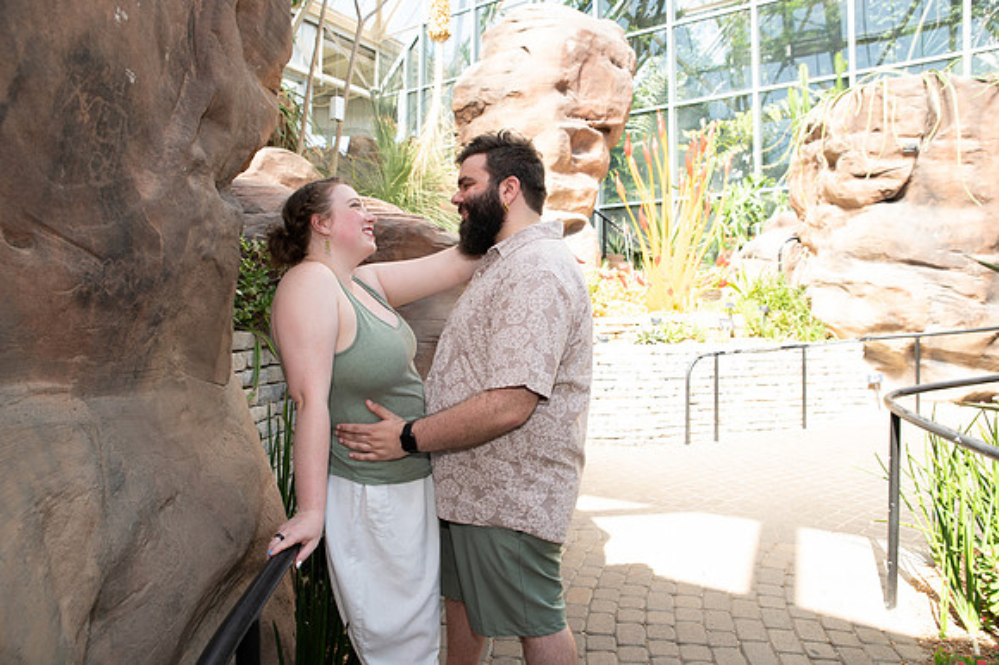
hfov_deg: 73.8
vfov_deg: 53.1
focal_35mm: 24
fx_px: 666
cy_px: 332
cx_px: 500
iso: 400
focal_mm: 24
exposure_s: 1/200
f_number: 4.5
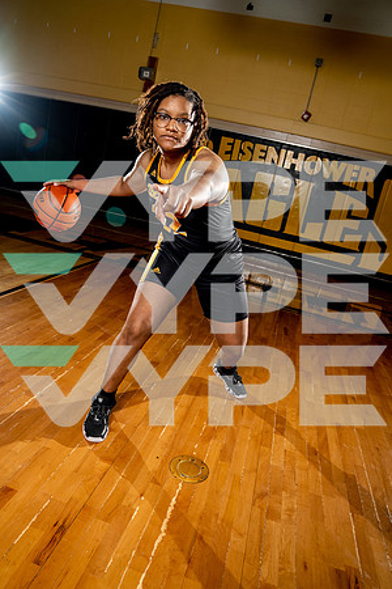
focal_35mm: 24
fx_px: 392
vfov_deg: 73.7
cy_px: 294
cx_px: 196
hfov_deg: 53.1
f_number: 6.3
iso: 320
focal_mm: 24
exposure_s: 1/250
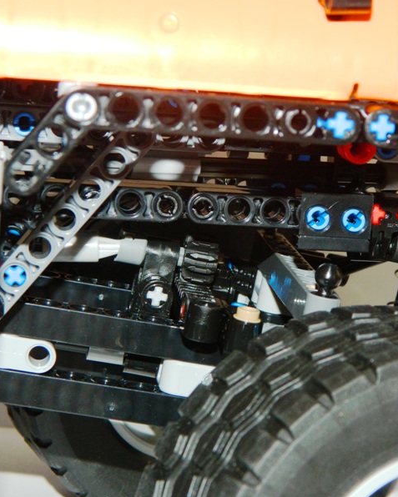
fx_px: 1619
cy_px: 248
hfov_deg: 14.0
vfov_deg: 17.5
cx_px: 238
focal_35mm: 110
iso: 200
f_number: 4.2
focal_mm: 15.1
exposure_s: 1/50
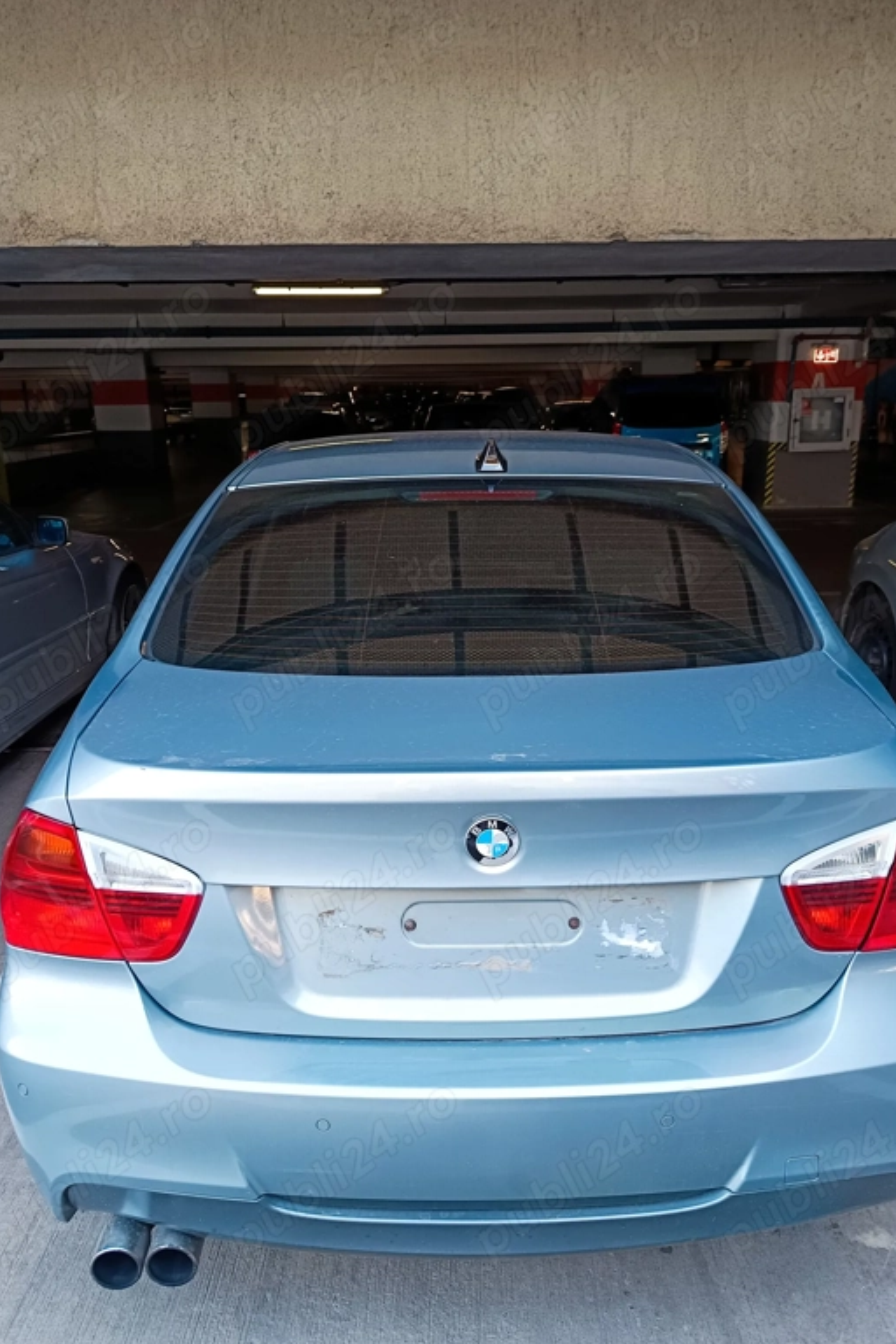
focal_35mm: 26
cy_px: 693
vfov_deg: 69.4
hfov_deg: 49.5
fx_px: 971
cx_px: 466
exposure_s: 1/60
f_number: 1.7
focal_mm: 5.31
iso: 300
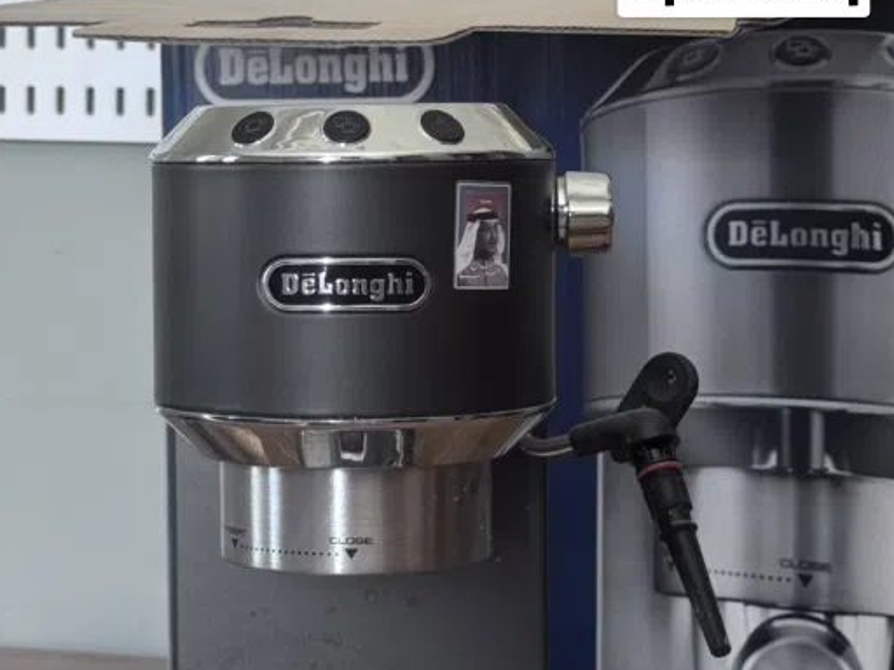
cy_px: 269
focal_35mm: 60
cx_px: 354
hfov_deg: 32.1
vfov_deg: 24.4
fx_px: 1550
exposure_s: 1/60
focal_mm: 6.76
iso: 160
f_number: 1.78
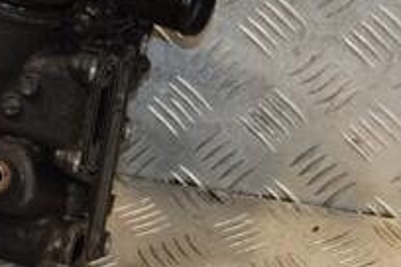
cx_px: 2
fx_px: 1871
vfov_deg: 8.2
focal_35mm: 168
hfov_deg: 12.1
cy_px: 65
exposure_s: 1/200
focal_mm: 38
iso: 800
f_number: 5
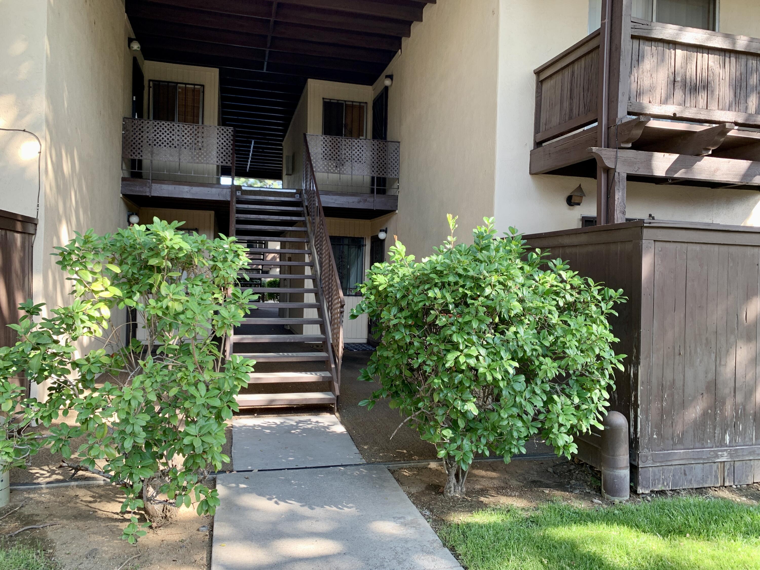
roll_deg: -2.2
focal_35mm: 26
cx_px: 380
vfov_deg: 53.1
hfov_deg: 67.3
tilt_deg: +1.1
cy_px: 285
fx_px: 571
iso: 40
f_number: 1.8
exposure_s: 1/121
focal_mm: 4.25
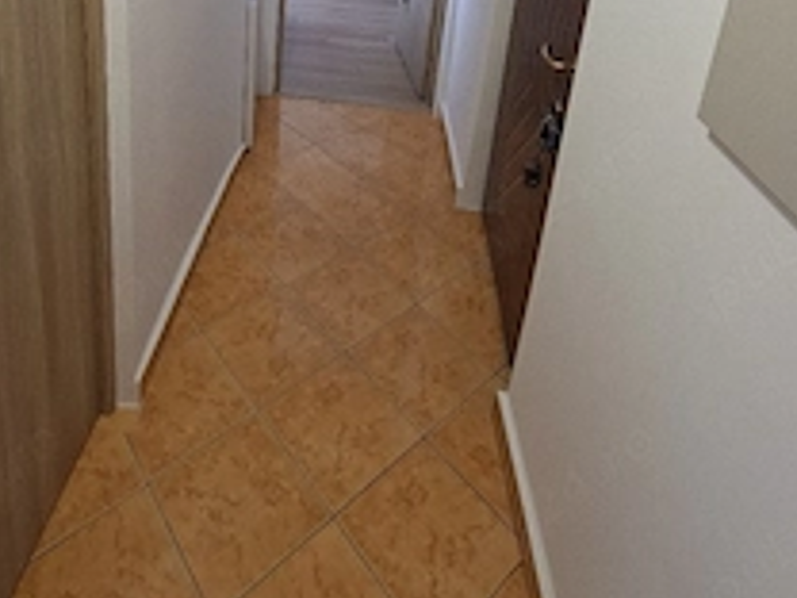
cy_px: -34
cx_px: 310
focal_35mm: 25
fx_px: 576
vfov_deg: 44.3
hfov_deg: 68.5
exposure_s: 1/50
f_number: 2.2
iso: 160
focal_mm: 1.74
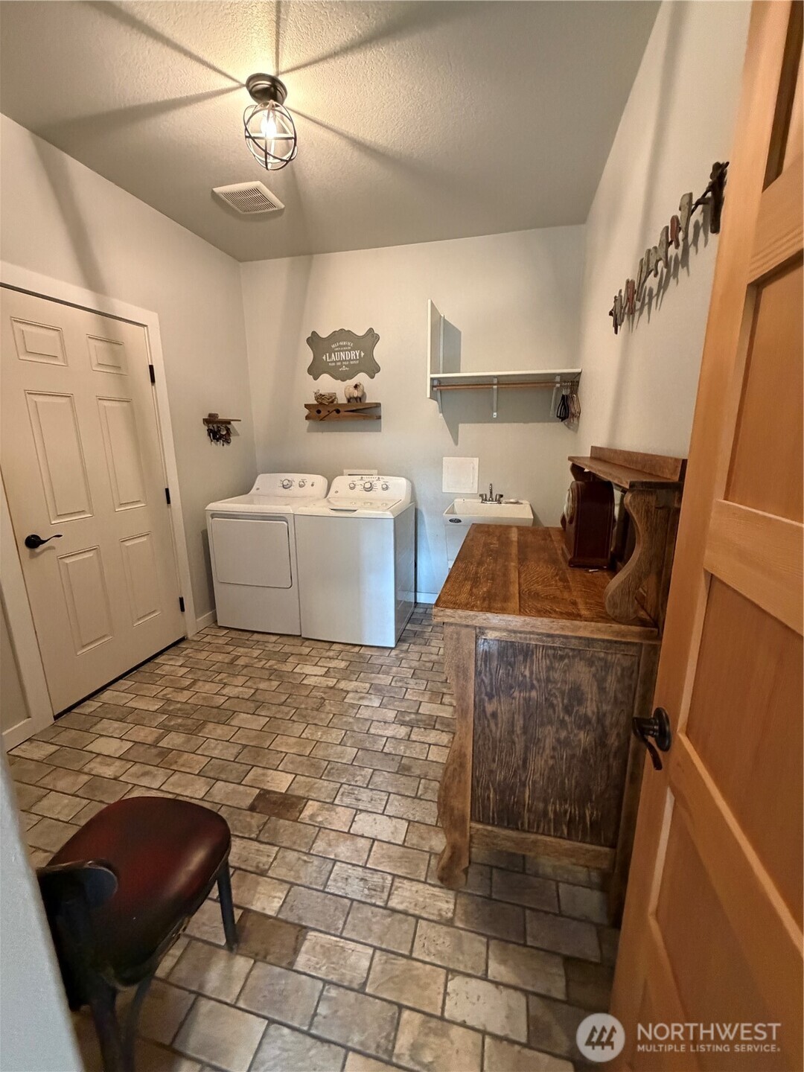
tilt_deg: -12.3
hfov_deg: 85.7
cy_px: 536
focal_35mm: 14
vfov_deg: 102.1
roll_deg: -0.7
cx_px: 402
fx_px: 434
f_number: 2.2
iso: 800
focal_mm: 2.22
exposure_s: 1/60
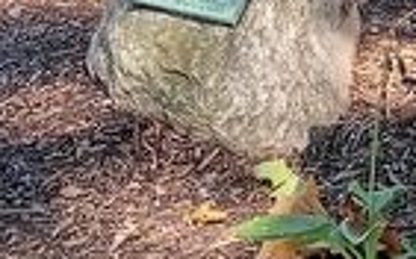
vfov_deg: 7.5
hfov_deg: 11.1
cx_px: 767
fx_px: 1983
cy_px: 53
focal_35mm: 175
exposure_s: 1/120
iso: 132
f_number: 1.8
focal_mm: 4.27
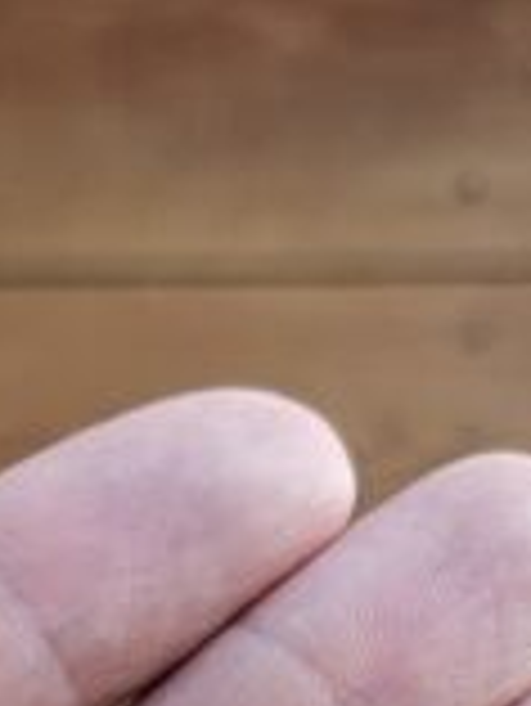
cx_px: -590
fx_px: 3064
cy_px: 1970
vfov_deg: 10.3
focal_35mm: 150
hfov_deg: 9.2
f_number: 1.7
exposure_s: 1/180
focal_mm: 6.3
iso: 50
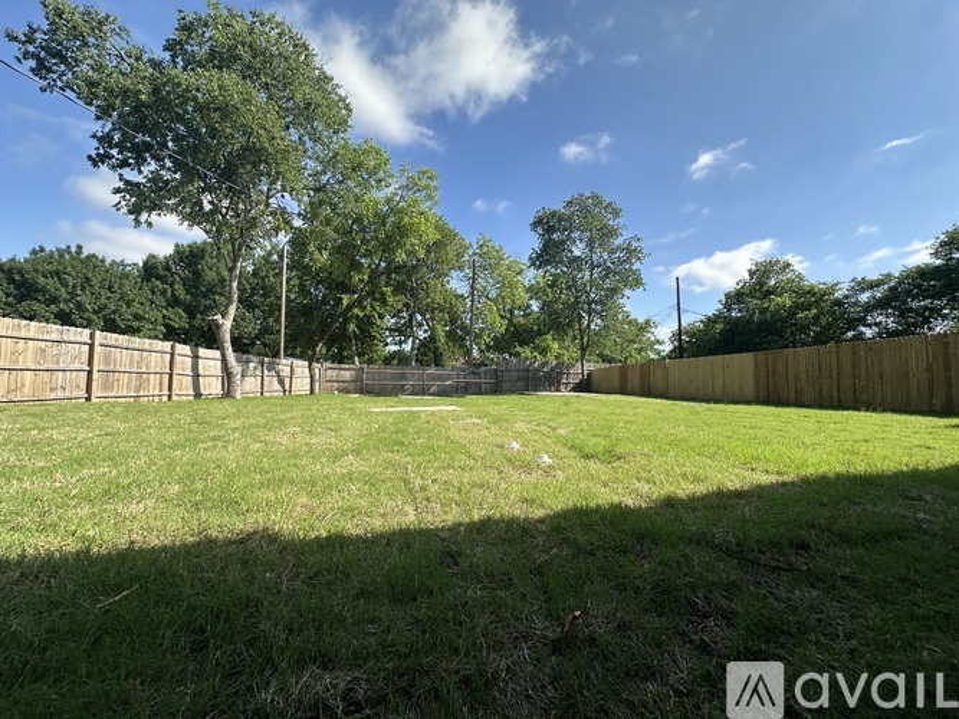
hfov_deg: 102.1
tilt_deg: +3.5
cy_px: 360
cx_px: 480
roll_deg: -2.7
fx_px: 388
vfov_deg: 85.7
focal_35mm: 14
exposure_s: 1/1135
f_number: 2.2
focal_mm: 2.22
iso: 40
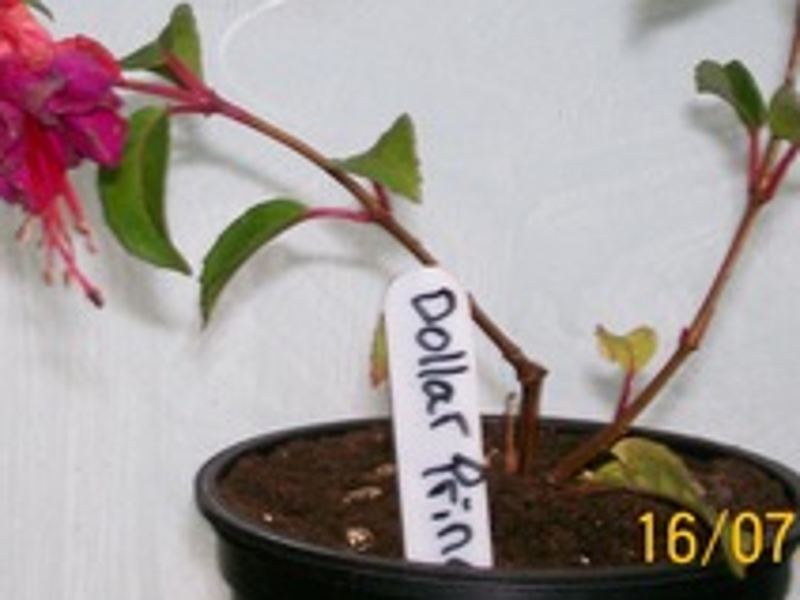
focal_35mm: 116
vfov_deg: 12.7
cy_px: 68
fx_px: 2681
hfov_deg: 16.9
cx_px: 211
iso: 80
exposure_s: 1/83.6
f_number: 3.4
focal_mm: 9.4
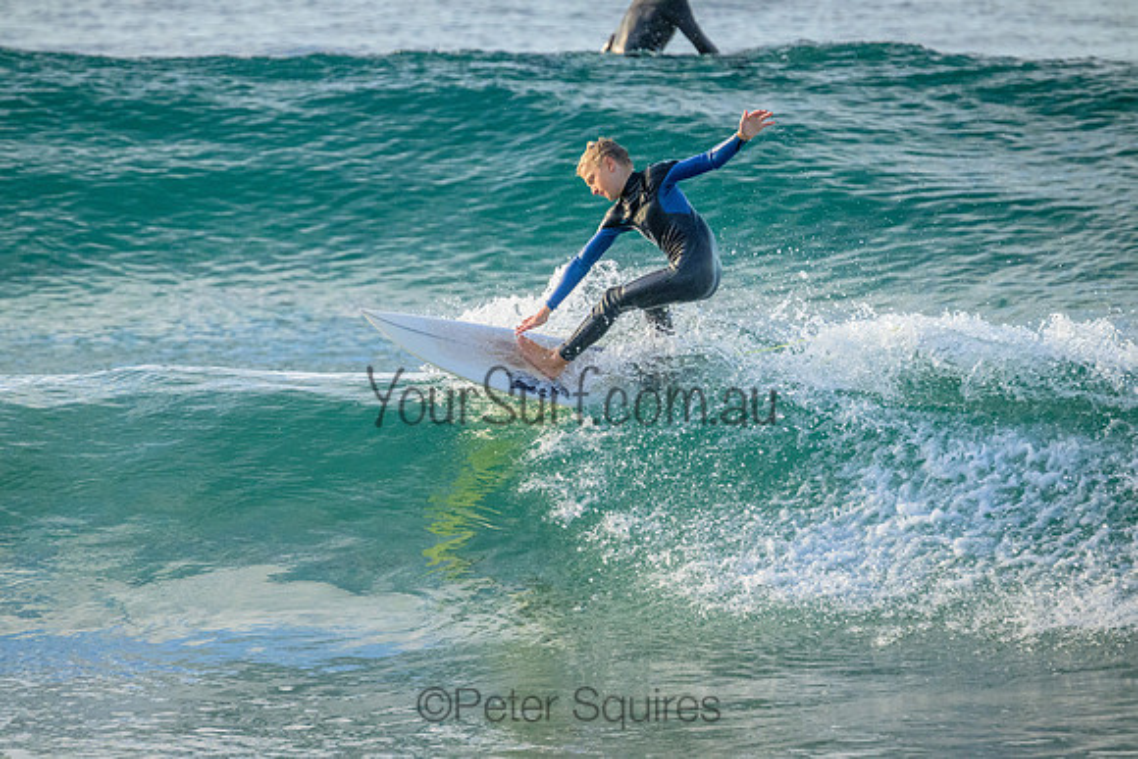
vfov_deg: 2.3
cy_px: 380
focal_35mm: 610
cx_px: 569
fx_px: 19286
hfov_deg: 3.4
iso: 5000
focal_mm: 610
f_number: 11
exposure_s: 1/2000
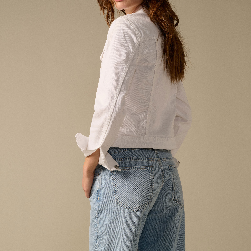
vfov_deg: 20.1
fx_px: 706
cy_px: 96
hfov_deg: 20.2
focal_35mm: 86
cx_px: 126
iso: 320
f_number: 9
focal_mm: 67
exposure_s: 1/160
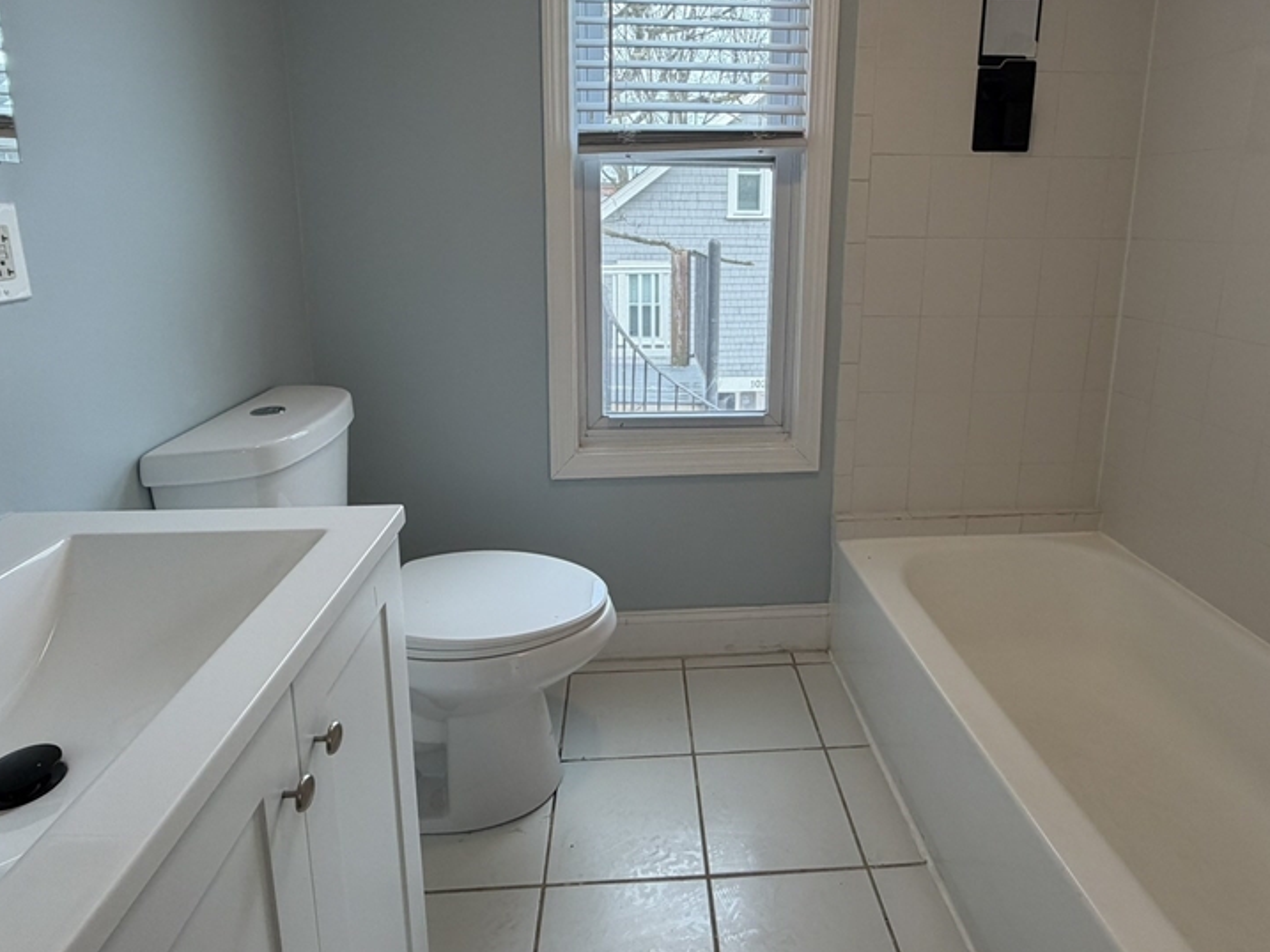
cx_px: 685
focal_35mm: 20
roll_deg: -0.9
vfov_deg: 65.0
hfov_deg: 81.6
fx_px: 734
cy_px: 354
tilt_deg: -10.3
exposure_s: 1/120
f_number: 2.2
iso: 100
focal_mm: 2.22
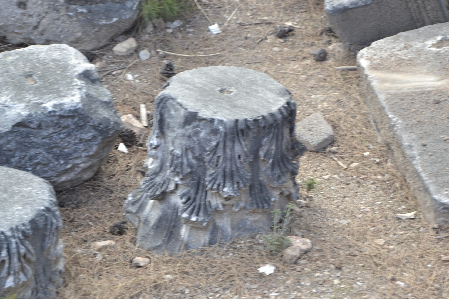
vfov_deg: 16.6
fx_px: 1029
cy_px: 150
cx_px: 224
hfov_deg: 24.6
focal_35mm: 82
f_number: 5.6
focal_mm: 55
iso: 100
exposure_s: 1/25
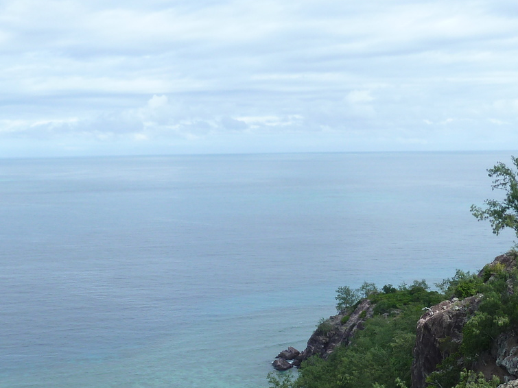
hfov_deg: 35.9
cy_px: 367
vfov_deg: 26.4
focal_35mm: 53
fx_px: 793
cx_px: 329
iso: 80
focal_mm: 4.1
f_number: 4
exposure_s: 1/320
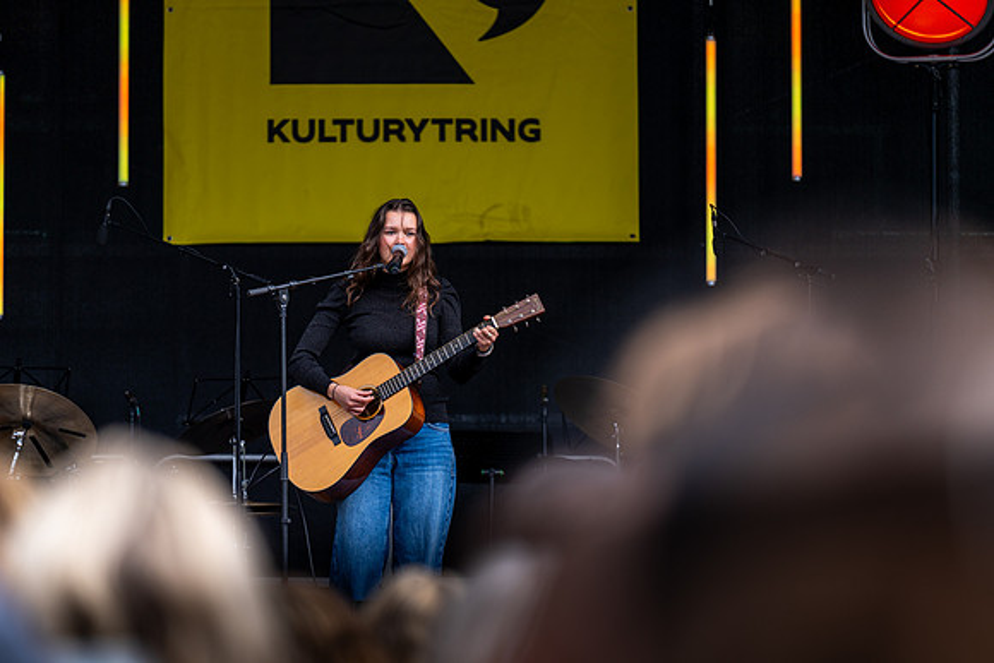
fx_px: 5026
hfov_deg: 11.3
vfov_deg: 7.5
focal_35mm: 182
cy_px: 332
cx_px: 497
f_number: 2.8
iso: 100
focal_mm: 182
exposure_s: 1/1000
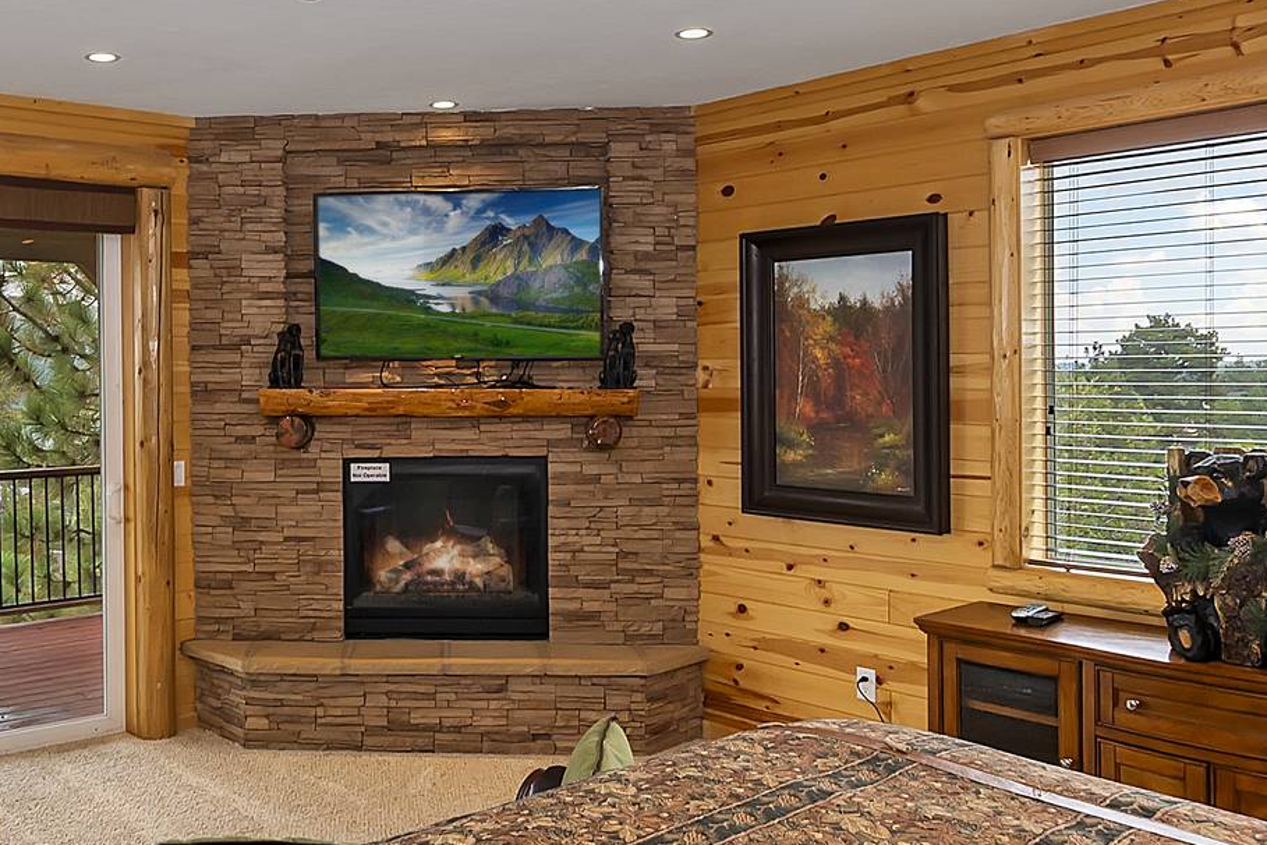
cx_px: 379
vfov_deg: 39.9
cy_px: 365
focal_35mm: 33
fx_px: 1161
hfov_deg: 55.5
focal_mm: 10
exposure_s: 1/30
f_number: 8
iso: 220
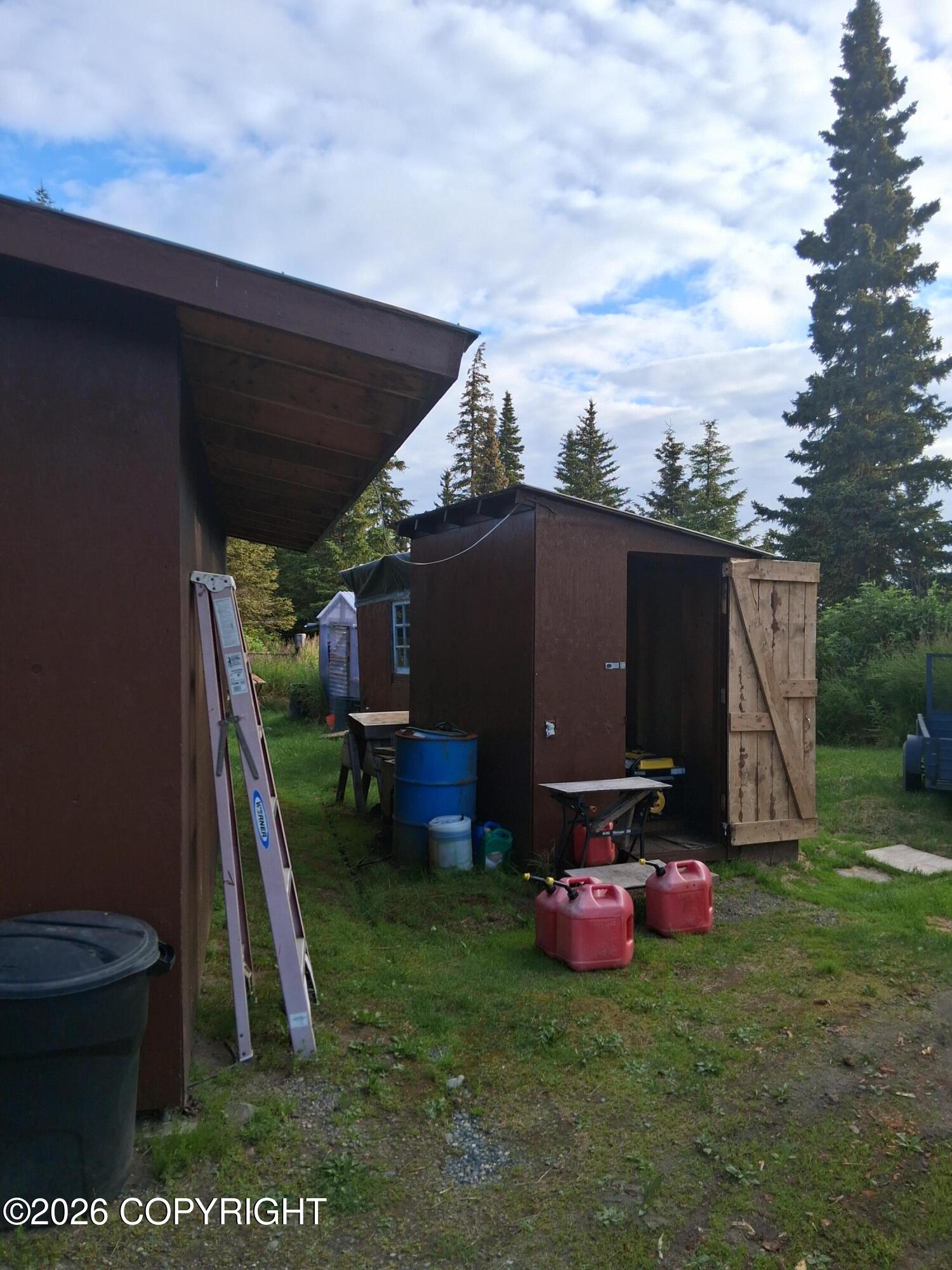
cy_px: 635
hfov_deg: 53.1
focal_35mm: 26
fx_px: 953
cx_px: 476
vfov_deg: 67.3
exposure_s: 1/447
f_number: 1.8
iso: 25
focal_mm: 3.98
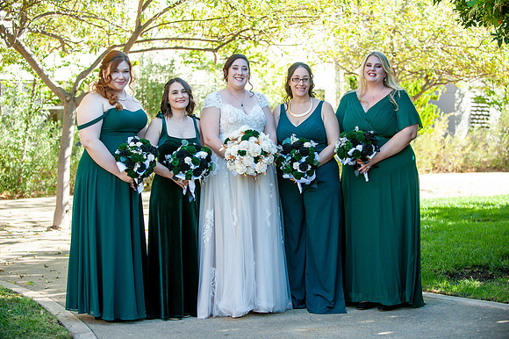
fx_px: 989
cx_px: 254
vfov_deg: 19.4
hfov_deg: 28.9
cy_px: 170
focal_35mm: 70
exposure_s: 1/640
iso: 400
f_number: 3.5
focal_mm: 70
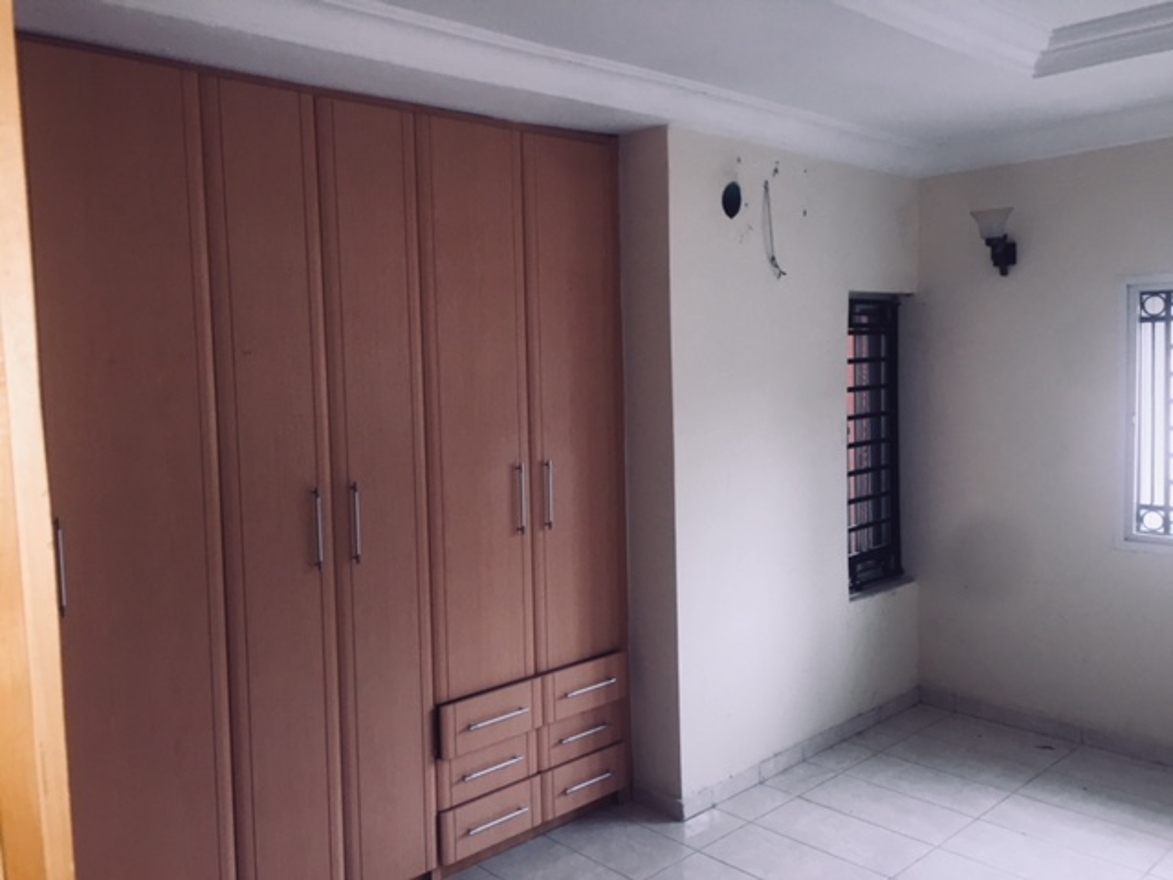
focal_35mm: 29
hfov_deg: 61.7
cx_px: 586
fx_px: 983
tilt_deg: -3.8
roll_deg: +0.1
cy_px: 440
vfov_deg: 48.2
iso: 125
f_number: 2.2
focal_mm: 4.15
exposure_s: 1/33
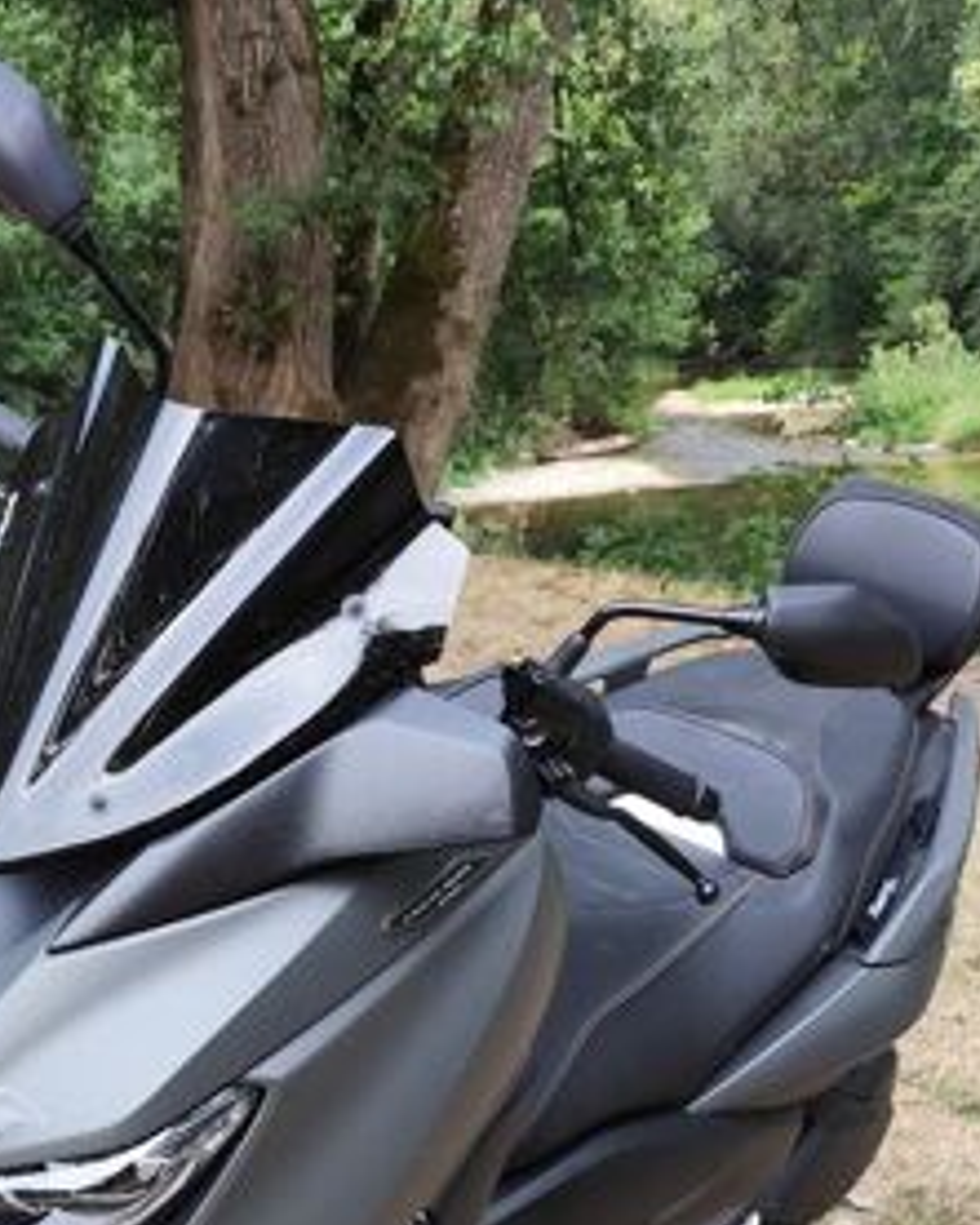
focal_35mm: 52
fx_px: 1884
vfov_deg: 32.6
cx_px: 253
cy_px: 1269
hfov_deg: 28.7
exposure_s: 1/100
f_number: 1.65
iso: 125
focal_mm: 6.19
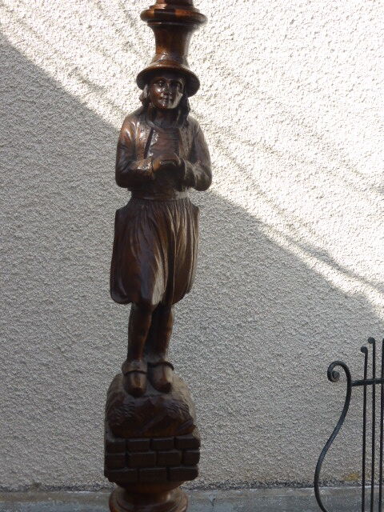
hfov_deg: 29.7
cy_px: 256
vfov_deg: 38.9
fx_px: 725
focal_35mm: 49
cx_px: 192
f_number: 4.2
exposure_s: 1/400
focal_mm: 8.5
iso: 100
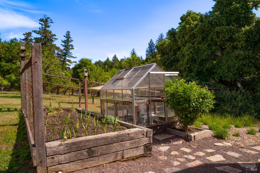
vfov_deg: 49.6
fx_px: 188
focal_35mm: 26
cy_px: 86
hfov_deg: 69.4
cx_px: 130
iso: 100
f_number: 9
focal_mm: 26
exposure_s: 1/250
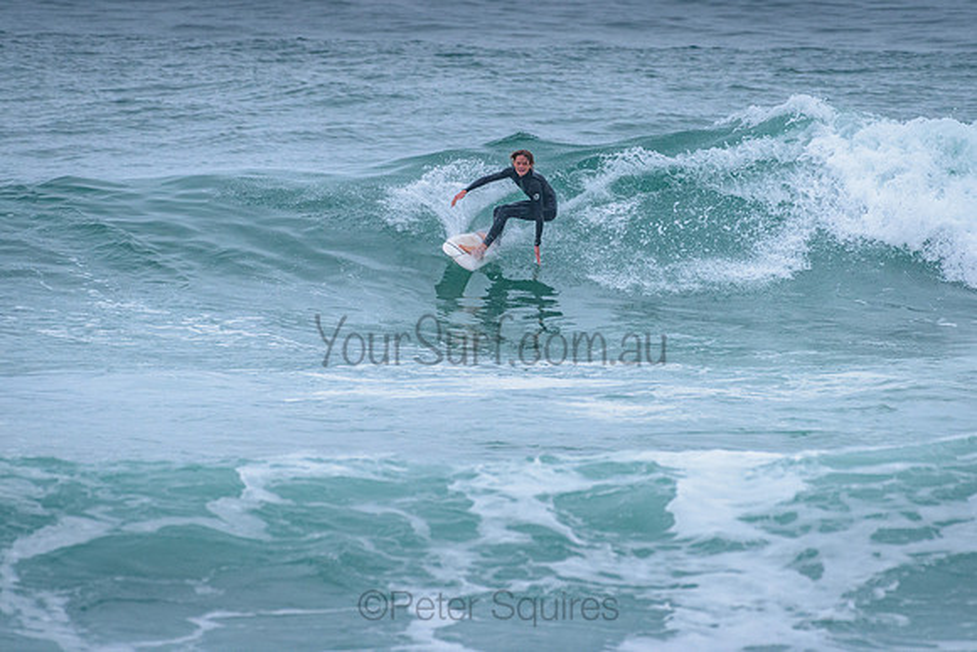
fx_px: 16636
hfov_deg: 3.4
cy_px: 252
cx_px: 467
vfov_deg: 2.2
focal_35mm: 613
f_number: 5.6
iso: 1400
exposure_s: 1/2000
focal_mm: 500
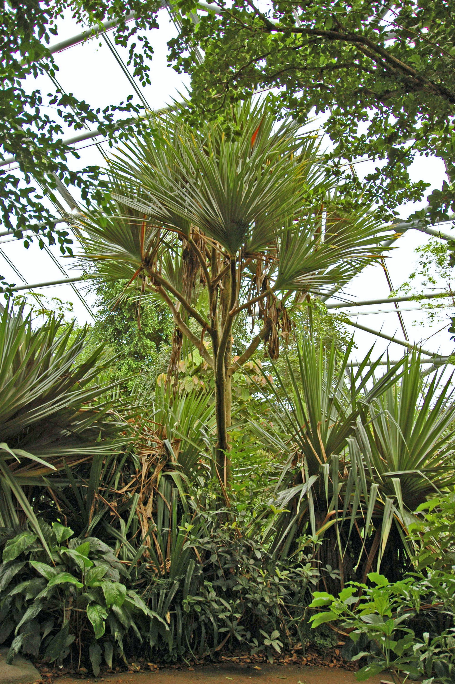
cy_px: 342
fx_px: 627
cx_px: 228
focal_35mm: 33
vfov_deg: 57.3
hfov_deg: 39.9
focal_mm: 22
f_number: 4.5
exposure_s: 1/80
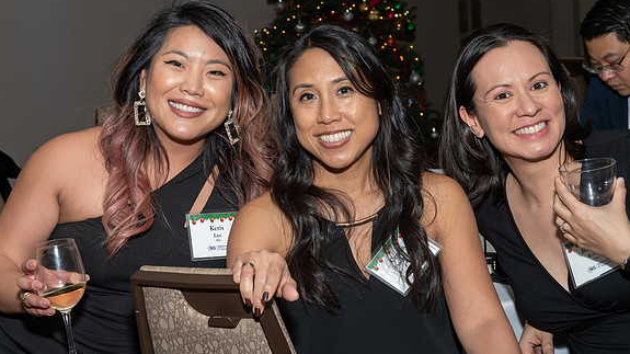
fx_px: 1219
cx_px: 247
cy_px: 163
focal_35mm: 73
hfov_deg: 28.9
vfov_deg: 16.5
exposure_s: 1/250
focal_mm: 38
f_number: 6.3
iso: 400
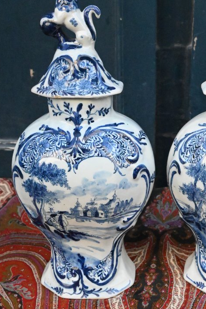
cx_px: 167
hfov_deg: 20.8
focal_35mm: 64
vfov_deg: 31.1
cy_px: 197
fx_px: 553
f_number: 6.3
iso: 11400
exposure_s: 1/4000
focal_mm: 25.5
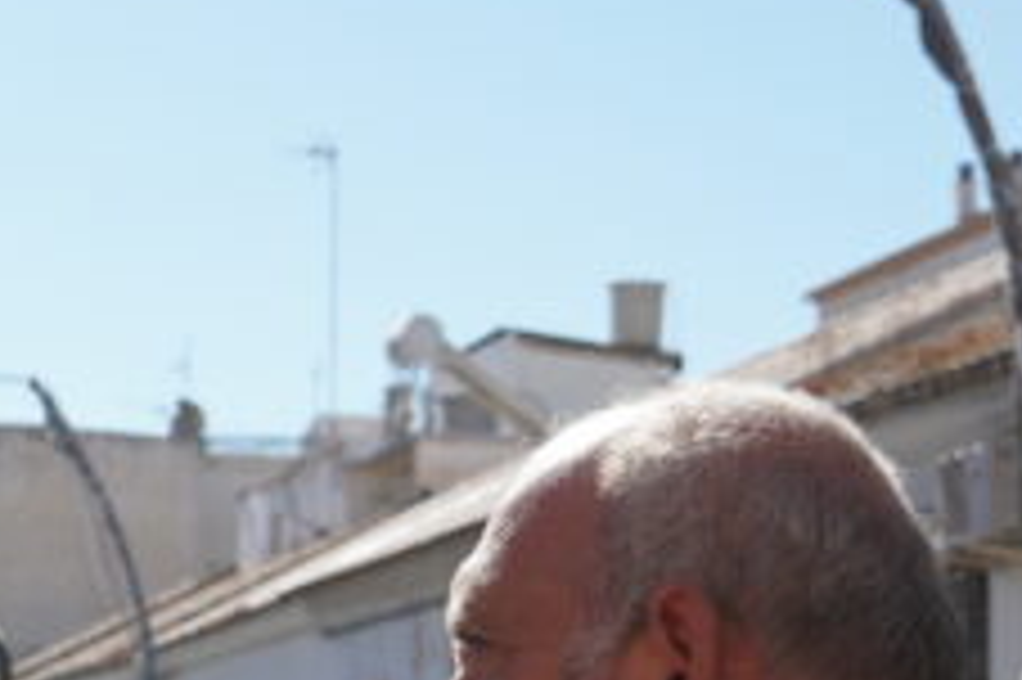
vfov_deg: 10.3
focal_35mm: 131
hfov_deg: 15.6
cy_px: 862
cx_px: 270
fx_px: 3716
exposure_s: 1/500
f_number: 5.6
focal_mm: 29
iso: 100
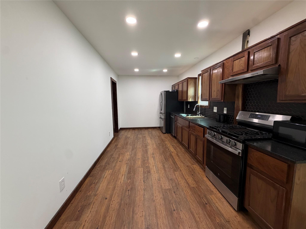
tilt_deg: -6.5
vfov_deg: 85.7
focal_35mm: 14
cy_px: 114
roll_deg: +0.8
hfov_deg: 102.1
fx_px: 124
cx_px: 153
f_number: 2.2
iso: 200
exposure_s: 1/60
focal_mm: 2.22
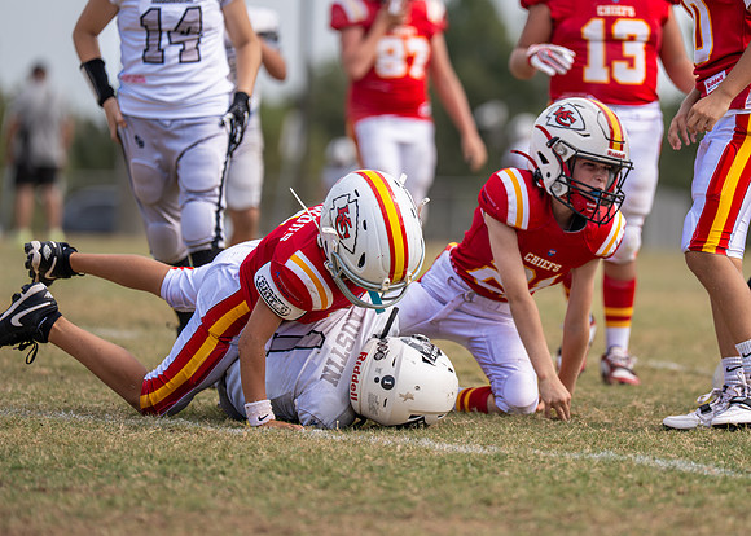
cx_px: 515
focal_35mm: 295
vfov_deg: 4.9
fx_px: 6285
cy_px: 247
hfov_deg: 6.8
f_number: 2.8
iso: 160
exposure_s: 1/3200
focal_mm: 200
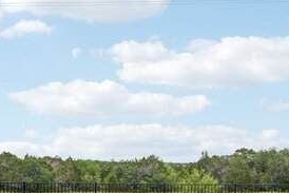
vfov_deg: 36.7
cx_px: 195
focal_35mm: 35
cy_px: 151
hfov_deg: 53.2
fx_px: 281
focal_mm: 10
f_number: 8
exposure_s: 1/1000
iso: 400
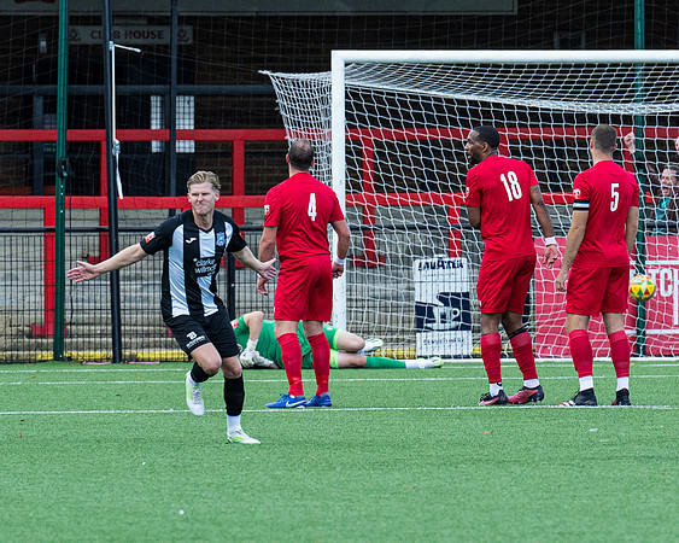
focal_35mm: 646
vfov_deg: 2.4
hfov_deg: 3.0
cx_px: 369
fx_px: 12986
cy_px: 353
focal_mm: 200
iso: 500
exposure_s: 1/2000
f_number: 4
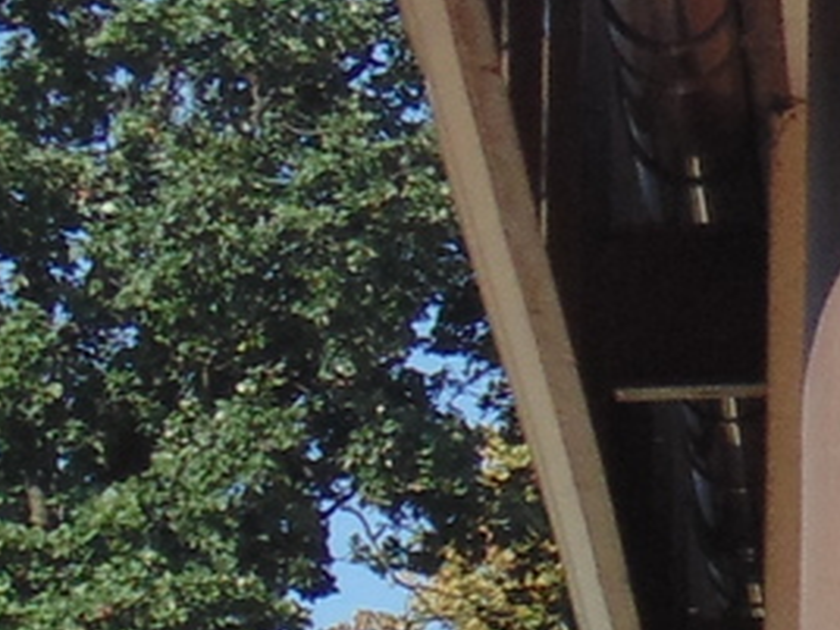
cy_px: 784
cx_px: 2608
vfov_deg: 3.9
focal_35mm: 379
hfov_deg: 5.0
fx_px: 9197
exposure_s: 1/500
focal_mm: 9.5
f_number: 3.9
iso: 80
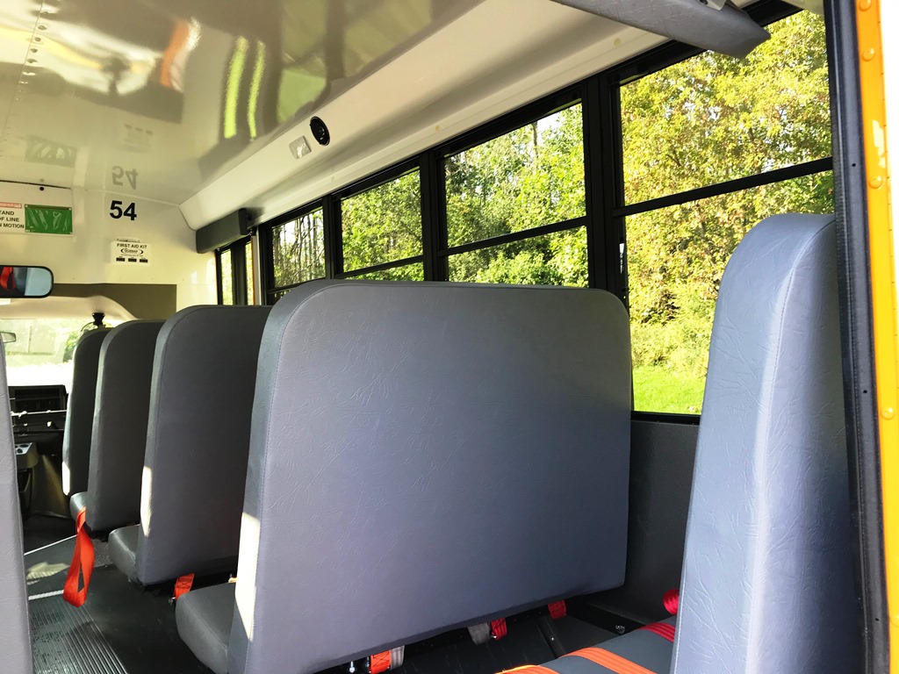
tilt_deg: -1.1
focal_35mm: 28
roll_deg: +1.4
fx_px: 727
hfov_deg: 63.4
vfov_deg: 49.7
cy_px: 337
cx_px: 450
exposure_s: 1/90
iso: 40
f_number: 1.8
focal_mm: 3.99
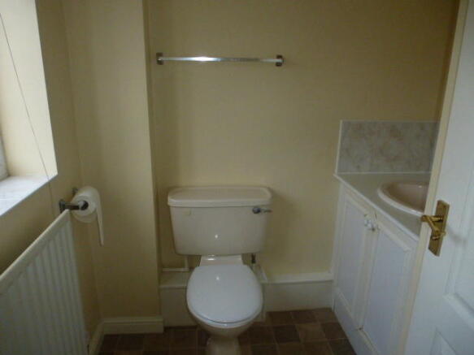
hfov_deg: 69.4
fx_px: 342
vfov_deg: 54.9
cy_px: 178
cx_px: 237
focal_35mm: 25
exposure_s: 1/60
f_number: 3.3
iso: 800
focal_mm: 4.3
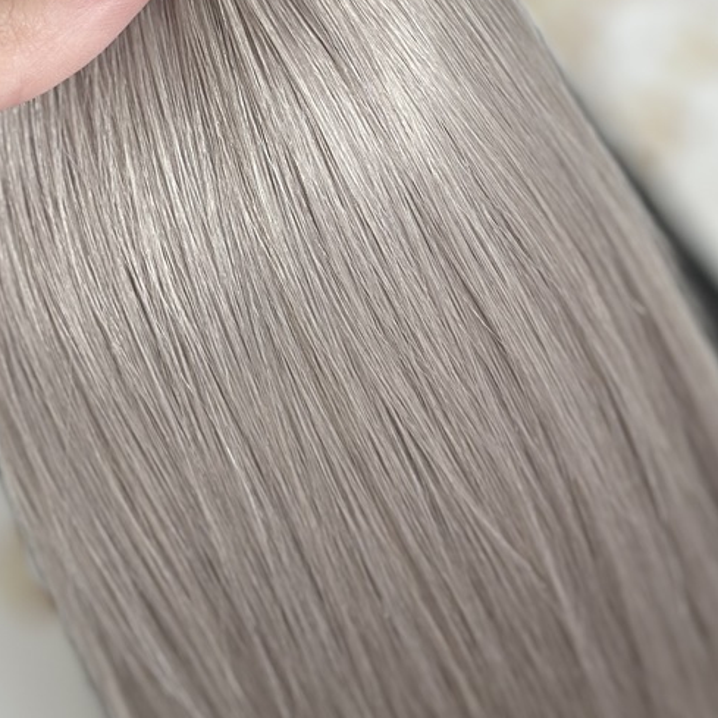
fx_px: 2464
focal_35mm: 105
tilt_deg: -46.4
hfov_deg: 16.6
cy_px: 185
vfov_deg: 16.5
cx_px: 403
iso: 80
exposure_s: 1/193
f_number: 1.78
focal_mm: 6.86
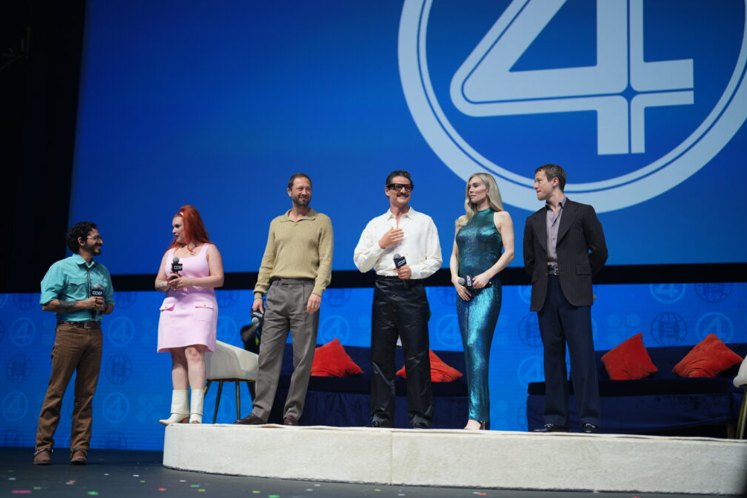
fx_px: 1058
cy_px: 251
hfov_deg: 38.9
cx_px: 379
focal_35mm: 51
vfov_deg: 26.5
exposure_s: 1/320
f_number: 1.2
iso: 200
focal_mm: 50
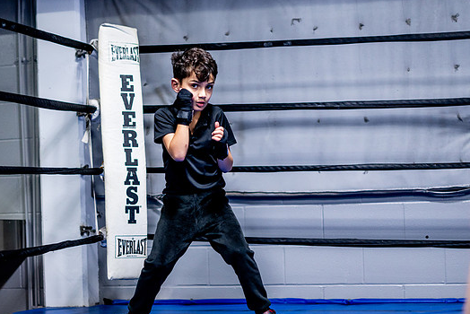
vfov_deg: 16.5
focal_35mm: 83
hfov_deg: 24.5
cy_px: 169
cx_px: 228
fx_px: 1084
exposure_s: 1/500
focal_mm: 50
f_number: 1.8
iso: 1250
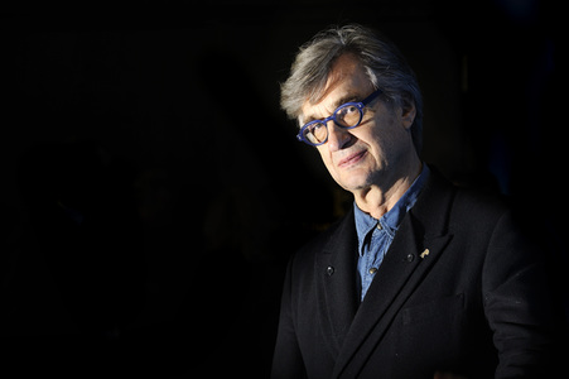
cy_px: 190
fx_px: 2053
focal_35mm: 130
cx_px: 284
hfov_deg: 15.8
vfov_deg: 10.5
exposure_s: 1/200
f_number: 6.3
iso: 200
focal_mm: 130
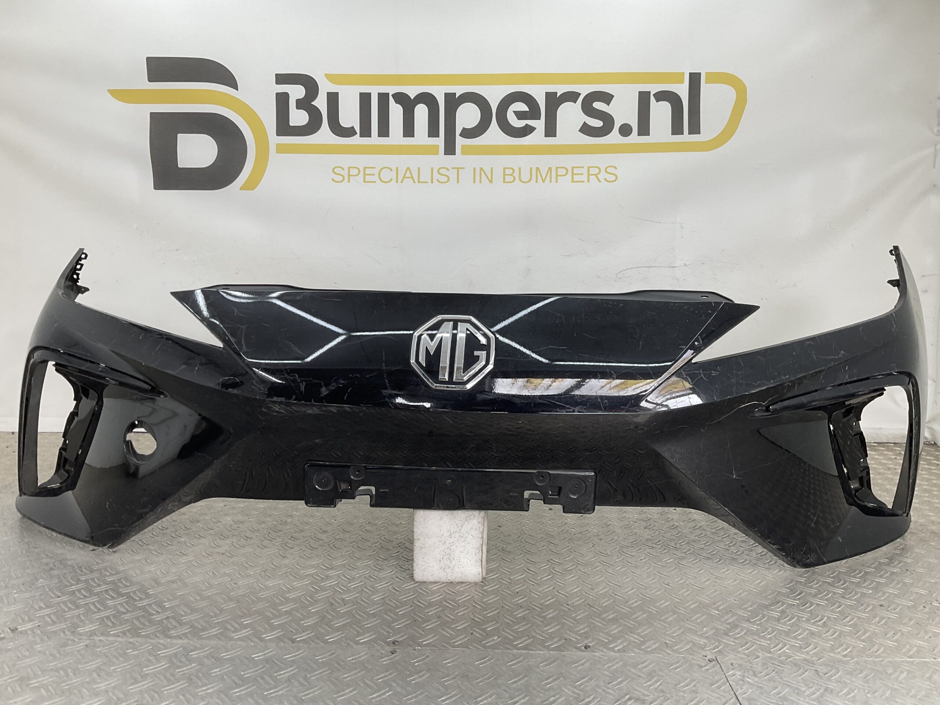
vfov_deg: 48.2
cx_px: 470
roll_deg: -1.1
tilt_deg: -9.5
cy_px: 352
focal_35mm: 29
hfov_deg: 61.7
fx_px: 787
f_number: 1.8
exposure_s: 1/130
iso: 16
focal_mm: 3
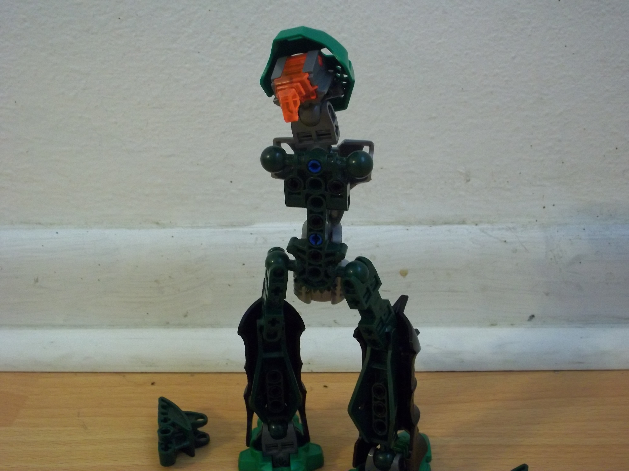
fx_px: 836
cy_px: 236
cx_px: 314
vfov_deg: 31.5
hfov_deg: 41.2
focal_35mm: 46
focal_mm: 8.2
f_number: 3.5
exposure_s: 1/8
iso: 320
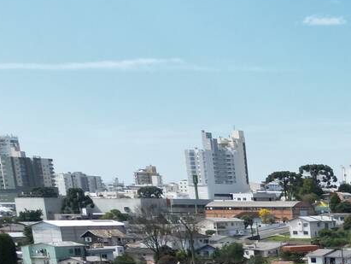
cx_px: 535
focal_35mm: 84
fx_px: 852
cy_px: 449
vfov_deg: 15.5
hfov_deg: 19.9
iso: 130
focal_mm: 6.72
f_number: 1.7
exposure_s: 1/2500
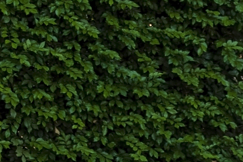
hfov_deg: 1.7
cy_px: -305
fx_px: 8049
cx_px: -545
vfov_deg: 1.2
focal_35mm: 1192
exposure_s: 1/60
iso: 640
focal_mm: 155
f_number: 8
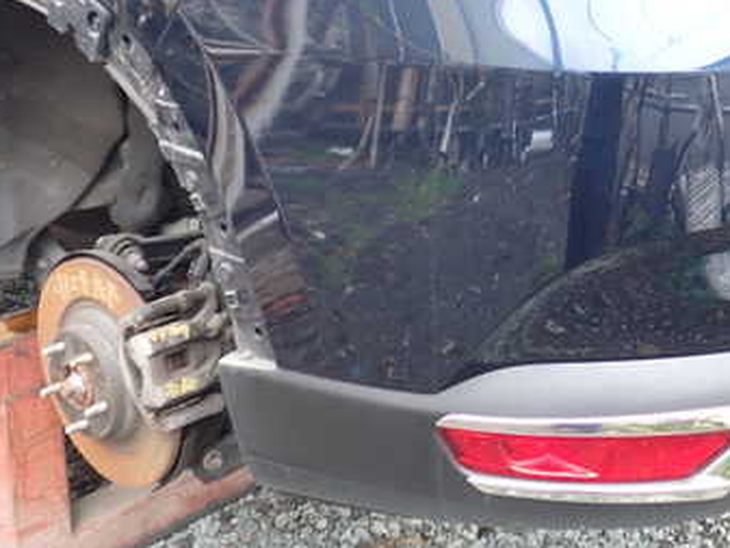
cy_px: 154
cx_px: 559
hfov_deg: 33.0
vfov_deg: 25.4
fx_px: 1202
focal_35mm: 57
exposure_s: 1/60
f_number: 2.4
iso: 160
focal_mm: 5.79
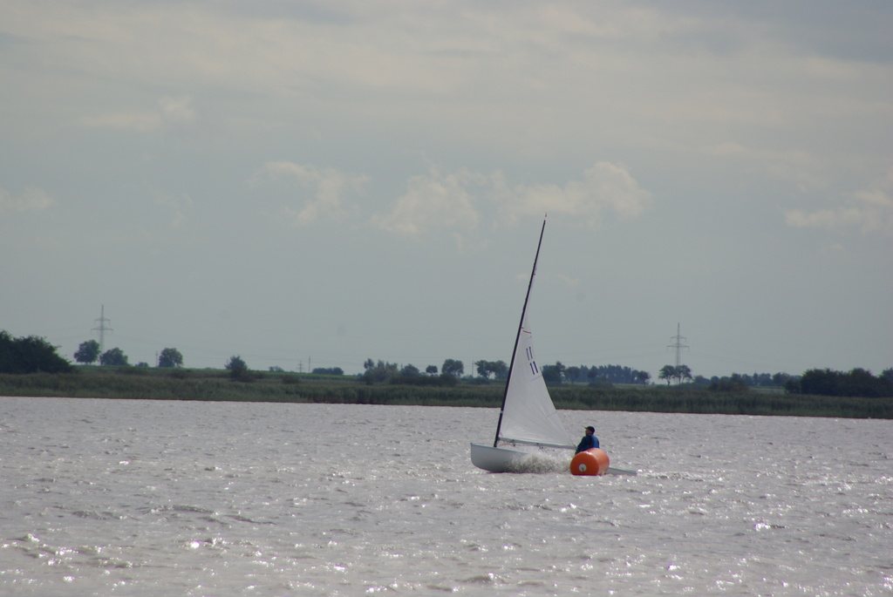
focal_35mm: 450
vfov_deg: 3.1
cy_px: 298
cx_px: 446
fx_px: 11173
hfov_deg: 4.6
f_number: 8
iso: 100
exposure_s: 1/500
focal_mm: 300
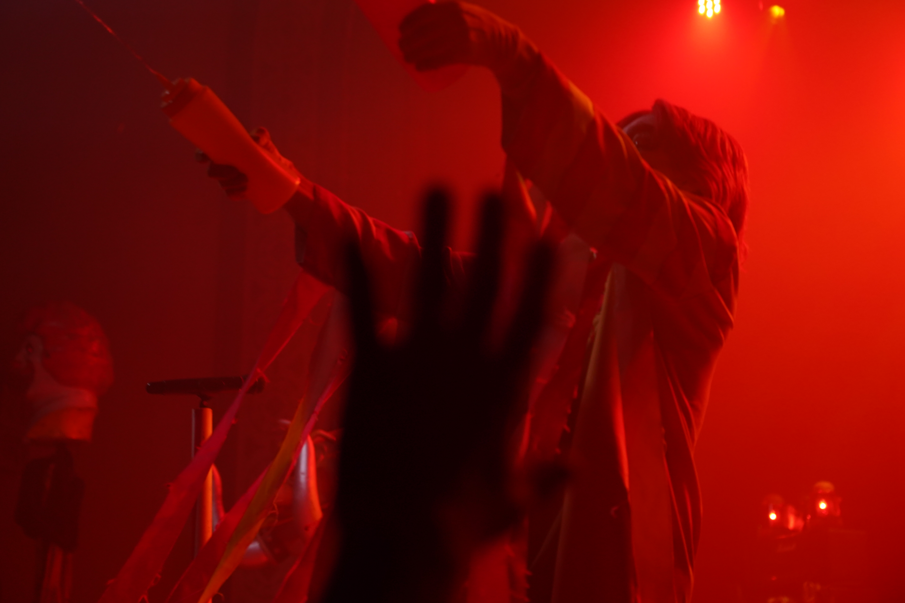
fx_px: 1684
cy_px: 295
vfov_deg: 20.3
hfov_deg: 30.1
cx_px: 453
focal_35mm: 67
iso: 2000
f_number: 4
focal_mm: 64
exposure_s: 1/160
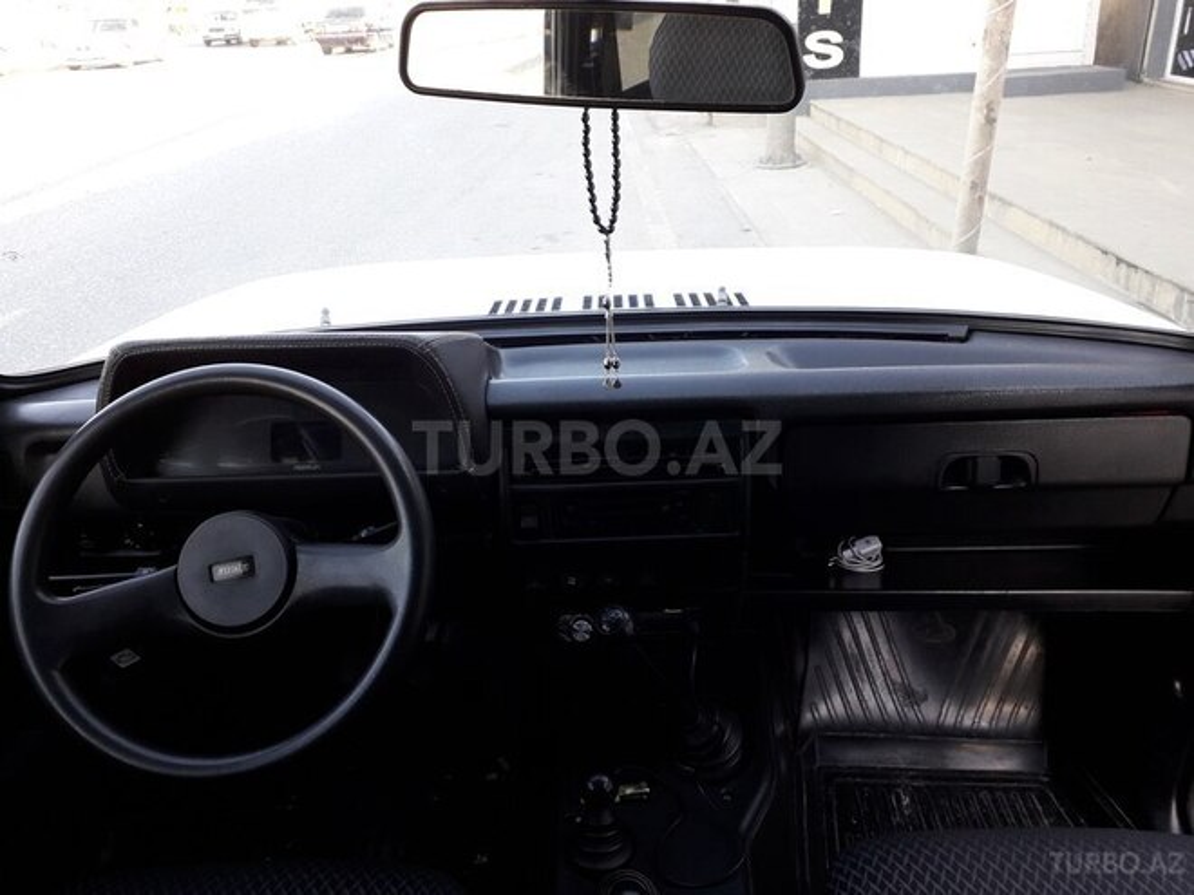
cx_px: 597
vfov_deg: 51.4
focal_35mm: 27
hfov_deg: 65.3
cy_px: 448
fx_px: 931
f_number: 1.9
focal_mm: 3.6
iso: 64
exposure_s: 1/100
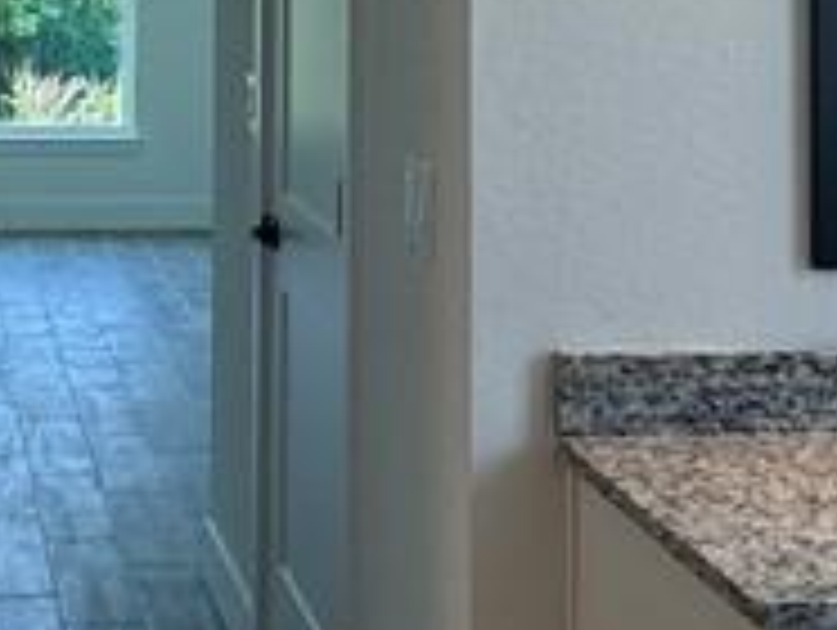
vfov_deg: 18.0
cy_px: -176
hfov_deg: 24.7
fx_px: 1864
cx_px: 117
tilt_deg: +3.0
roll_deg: -0.6
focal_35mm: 77
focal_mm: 2.22
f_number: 2.2
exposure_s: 1/120
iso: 64
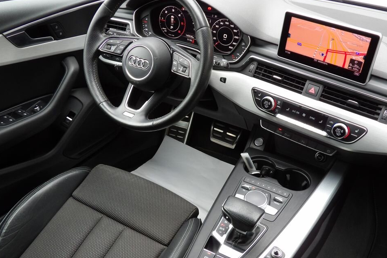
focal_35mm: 37
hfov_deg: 51.9
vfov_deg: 35.9
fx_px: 398
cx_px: 206
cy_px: 128
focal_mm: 5.9
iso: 169
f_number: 3.6
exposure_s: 1/33
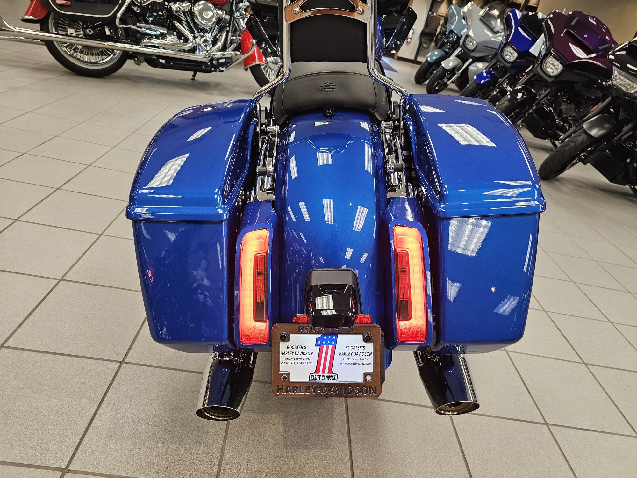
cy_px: 239
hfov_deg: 73.9
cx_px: 318
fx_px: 423
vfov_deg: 58.9
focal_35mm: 23
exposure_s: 1/120
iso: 200
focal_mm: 6.3
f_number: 1.7
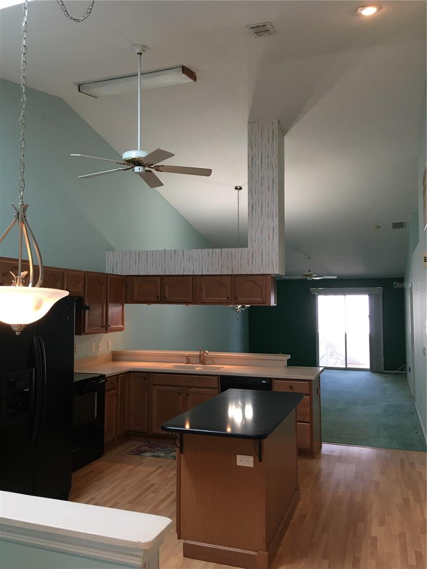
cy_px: 284
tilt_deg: +3.1
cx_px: 214
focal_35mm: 29
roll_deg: +0.0
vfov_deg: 61.7
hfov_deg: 48.2
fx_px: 477
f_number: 2.2
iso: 25
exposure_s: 1/15
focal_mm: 4.15
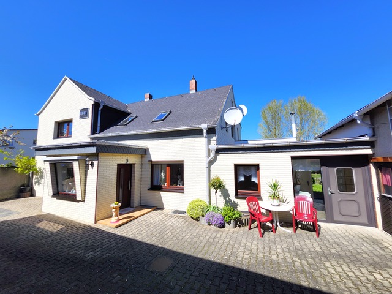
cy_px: 147
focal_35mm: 13
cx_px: 196
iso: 40
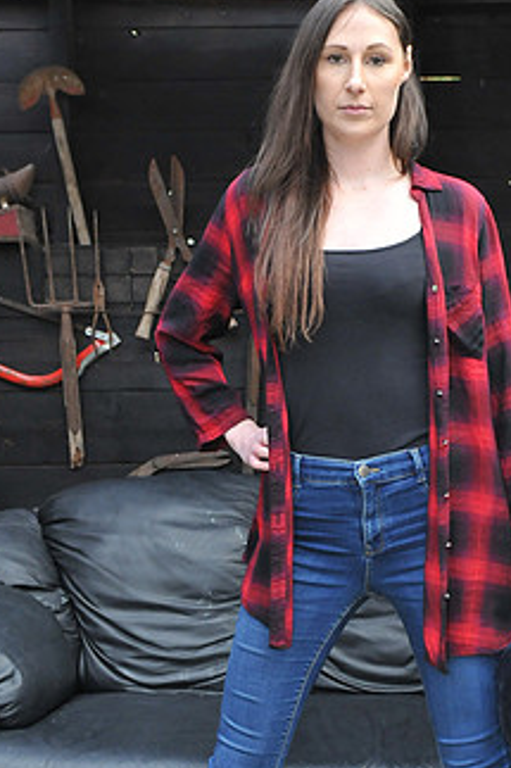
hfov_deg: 19.3
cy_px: 480
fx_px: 1492
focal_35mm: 70
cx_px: 386
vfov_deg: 28.7
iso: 800
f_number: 5.6
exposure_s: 1/160
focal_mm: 26
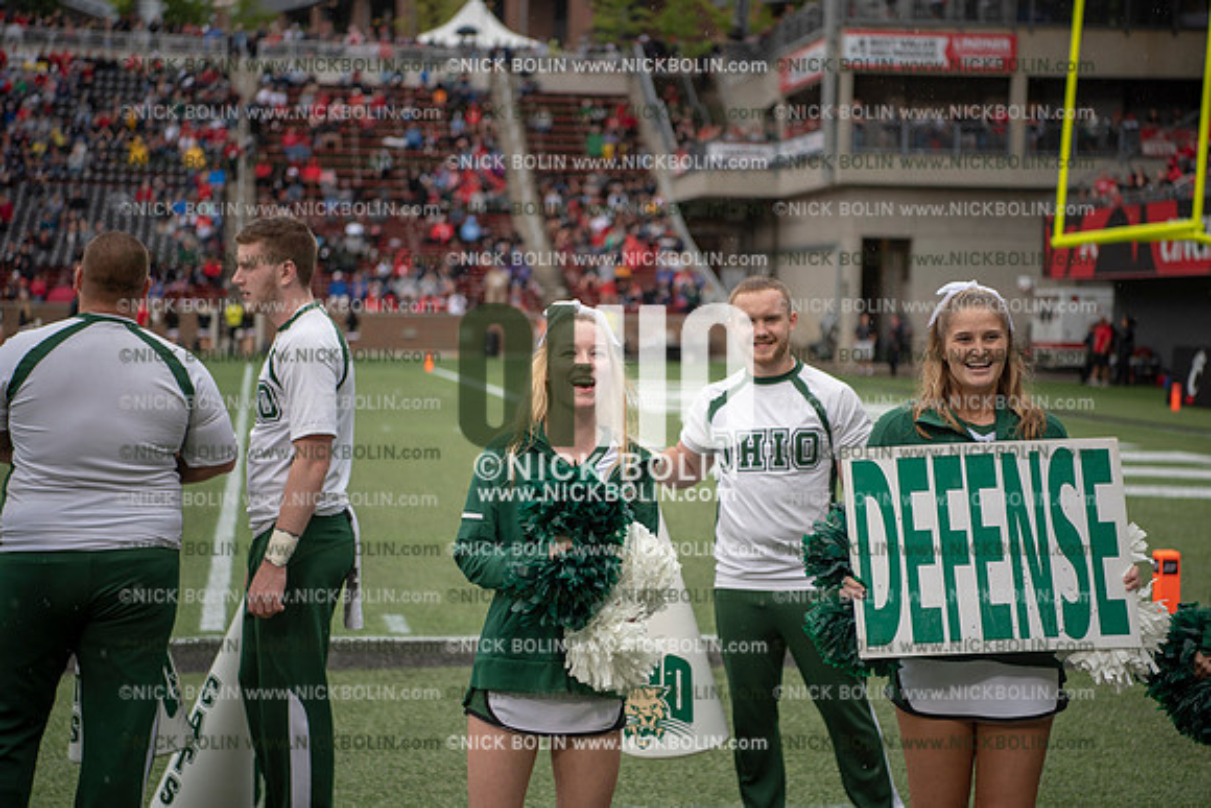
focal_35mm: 70
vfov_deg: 19.5
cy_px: 404
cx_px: 606
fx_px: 2355
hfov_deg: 28.8
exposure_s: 1/800
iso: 250
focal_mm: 70
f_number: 2.8
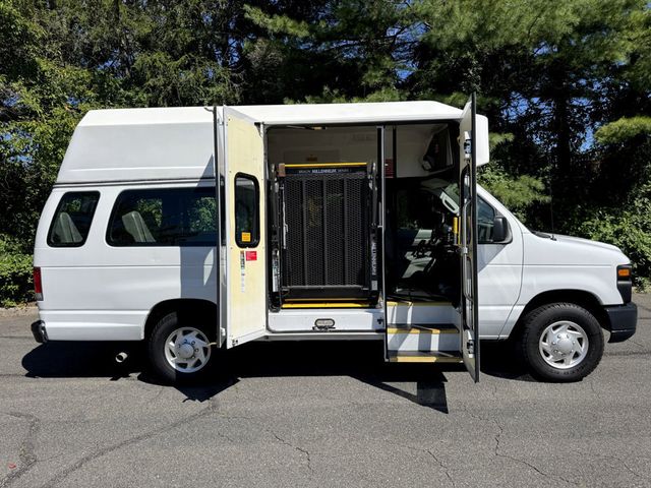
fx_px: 451
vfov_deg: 56.8
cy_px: 244
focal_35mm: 24
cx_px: 326
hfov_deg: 71.6
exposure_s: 1/6410
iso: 80
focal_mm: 6.76
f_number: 1.78
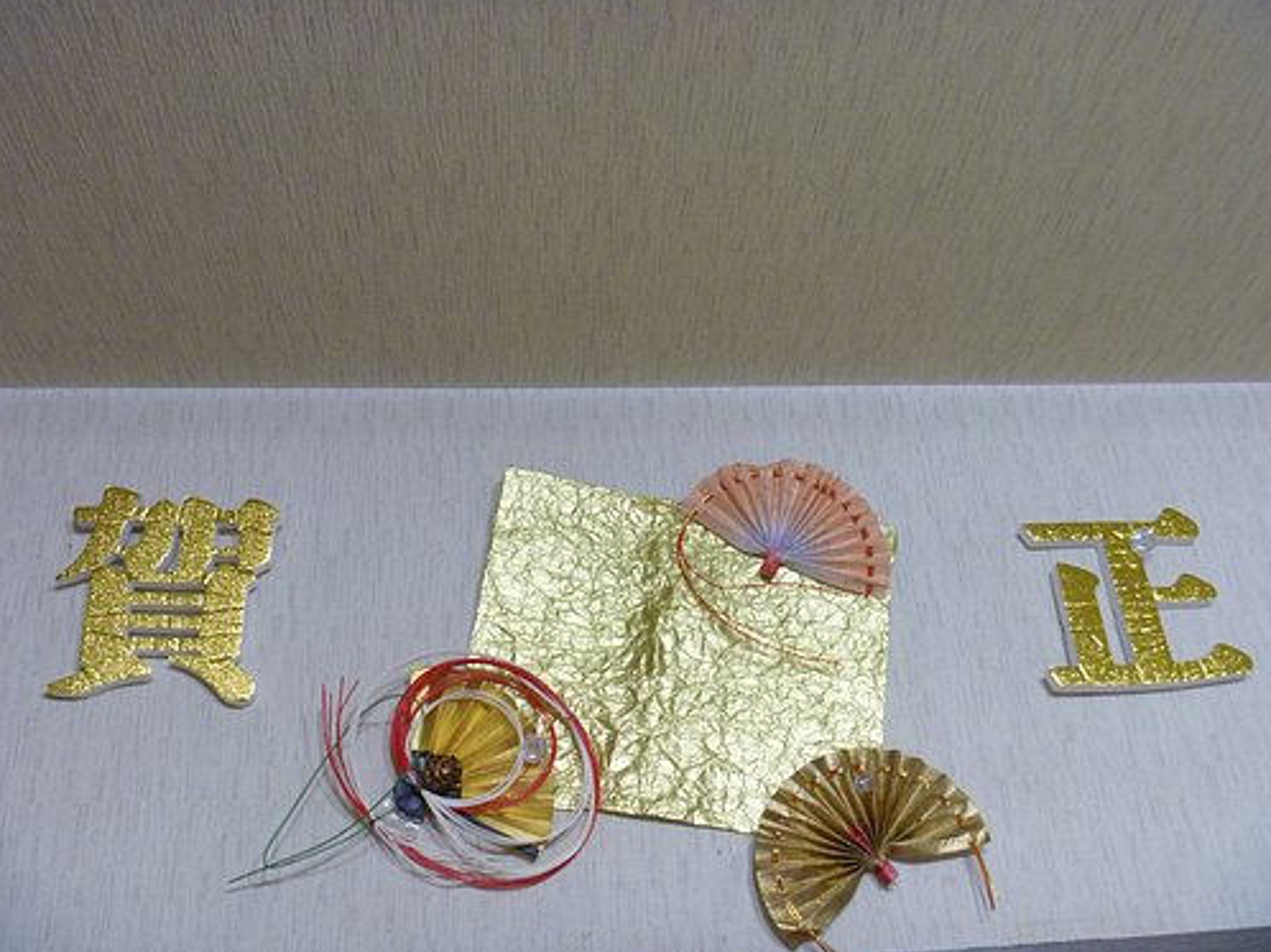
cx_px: 628
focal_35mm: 36
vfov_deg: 39.6
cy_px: 480
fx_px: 1321
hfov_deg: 51.4
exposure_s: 1/15
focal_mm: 6.3
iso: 400
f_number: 3.5
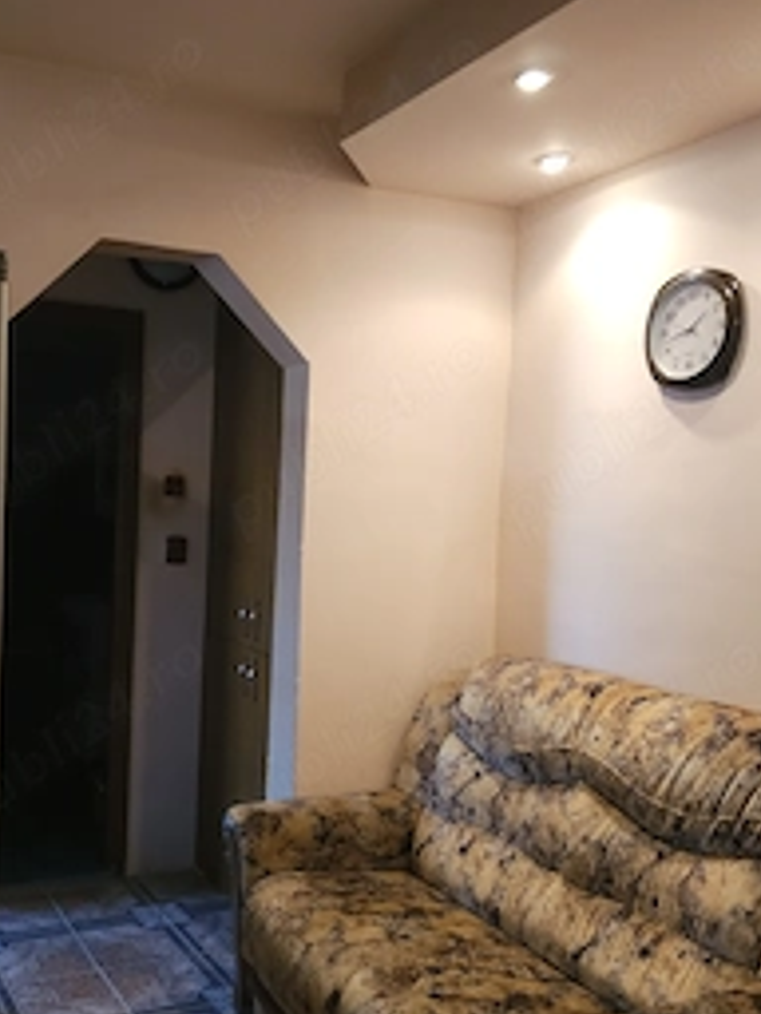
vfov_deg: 51.4
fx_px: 1055
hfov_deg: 38.9
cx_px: 214
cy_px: 499
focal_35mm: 36
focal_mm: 6.3
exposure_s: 1/25
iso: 400
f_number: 1.7
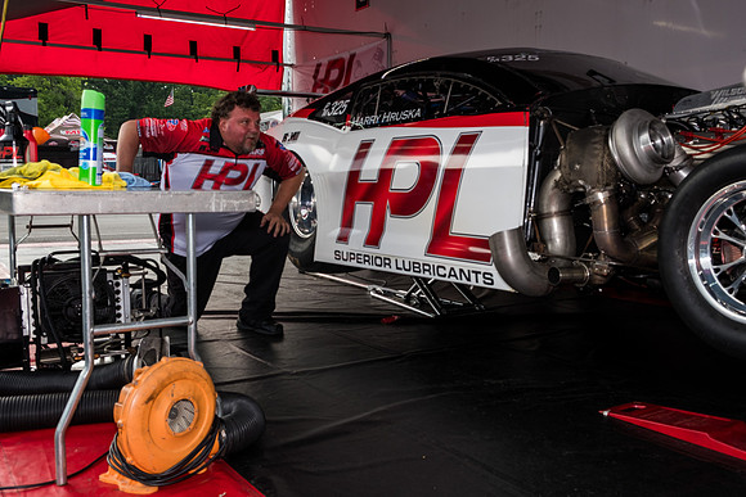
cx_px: 373
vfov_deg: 41.1
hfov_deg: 58.7
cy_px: 248
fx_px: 663
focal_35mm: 32
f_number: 9
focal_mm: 21.4
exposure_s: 1/200
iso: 400
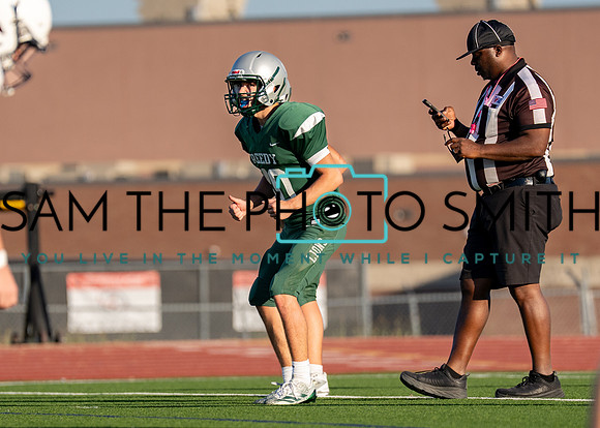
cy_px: 235
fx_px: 7438
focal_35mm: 437
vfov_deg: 3.3
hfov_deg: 4.6
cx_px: 268
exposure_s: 1/4000
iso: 200
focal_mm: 200
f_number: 2.8
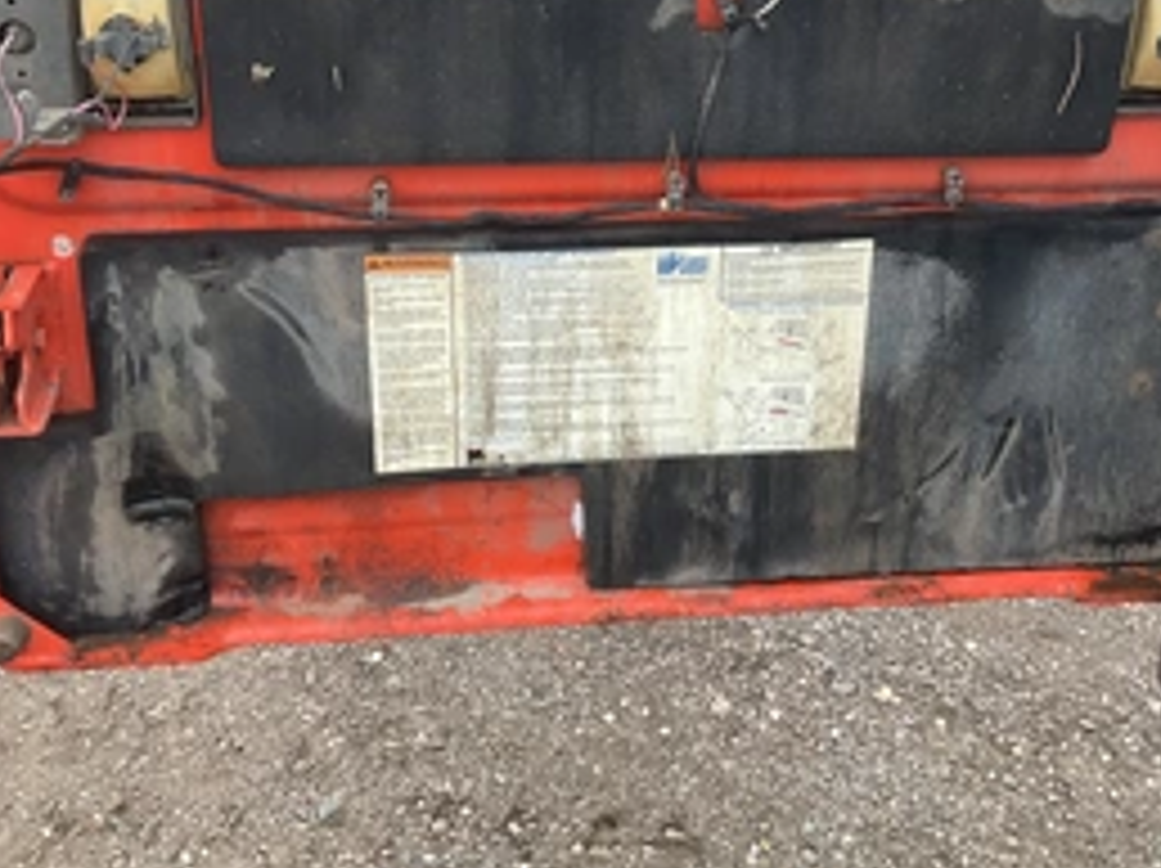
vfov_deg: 31.7
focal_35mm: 45
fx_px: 1508
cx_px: 698
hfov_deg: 41.9
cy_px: 247
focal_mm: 3
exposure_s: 1/122
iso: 25
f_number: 1.8
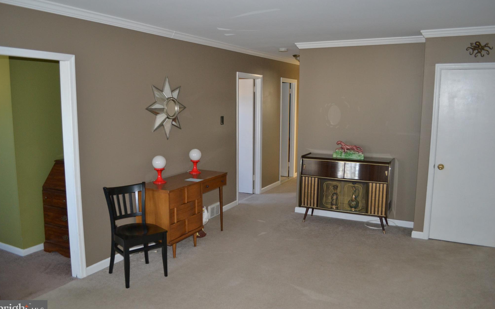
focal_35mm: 28
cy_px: 150
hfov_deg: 66.5
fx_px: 378
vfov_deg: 44.5
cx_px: 245
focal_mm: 18
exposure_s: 1/60
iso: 800
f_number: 3.5
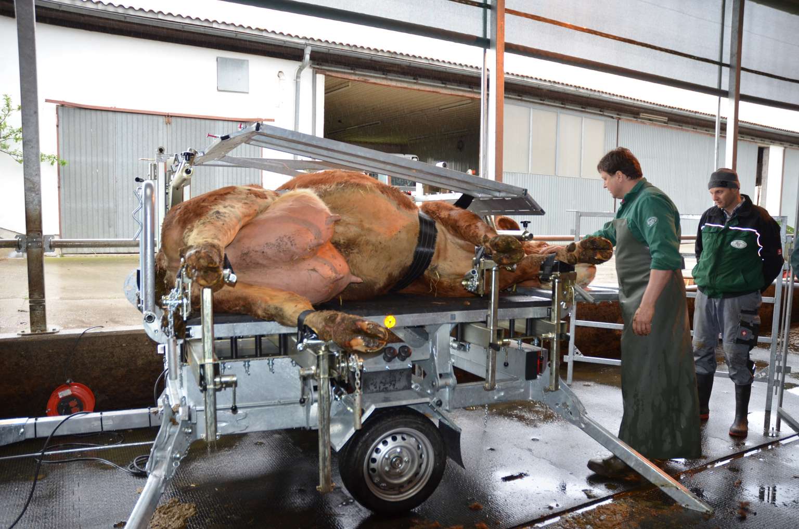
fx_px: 598
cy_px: 264
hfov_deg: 67.5
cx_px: 400
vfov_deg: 47.7
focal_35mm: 27
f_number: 3.5
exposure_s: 1/80
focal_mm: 18
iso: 400
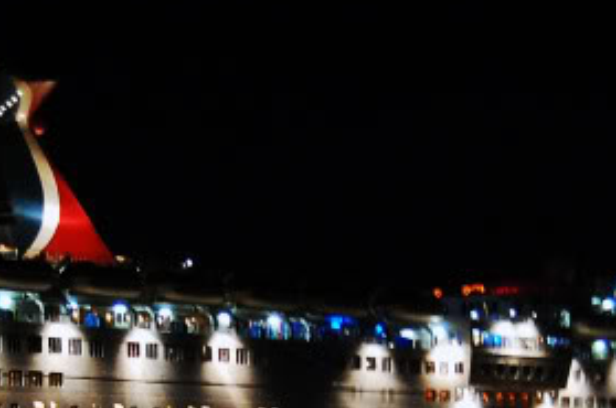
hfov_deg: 12.5
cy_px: 490
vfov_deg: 8.2
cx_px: 217
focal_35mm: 165
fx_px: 2818
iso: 1600
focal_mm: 30
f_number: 4.2
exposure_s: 1/15
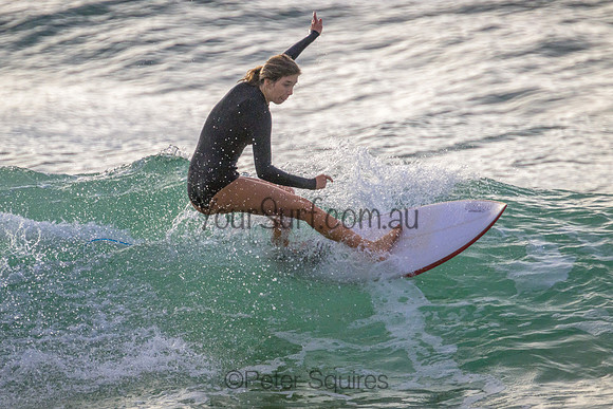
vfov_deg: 1.6
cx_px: 274
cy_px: 212
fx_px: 15077
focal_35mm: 885
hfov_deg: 2.3
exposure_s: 1/2000
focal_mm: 800
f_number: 11
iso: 1800
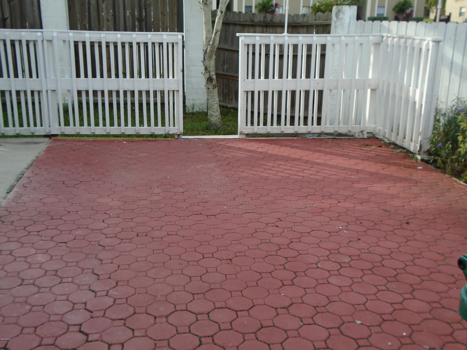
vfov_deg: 34.3
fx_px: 567
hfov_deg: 44.8
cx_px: 234
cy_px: 175
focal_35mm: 42
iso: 100
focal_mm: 7.4
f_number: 4.1
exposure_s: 1/250
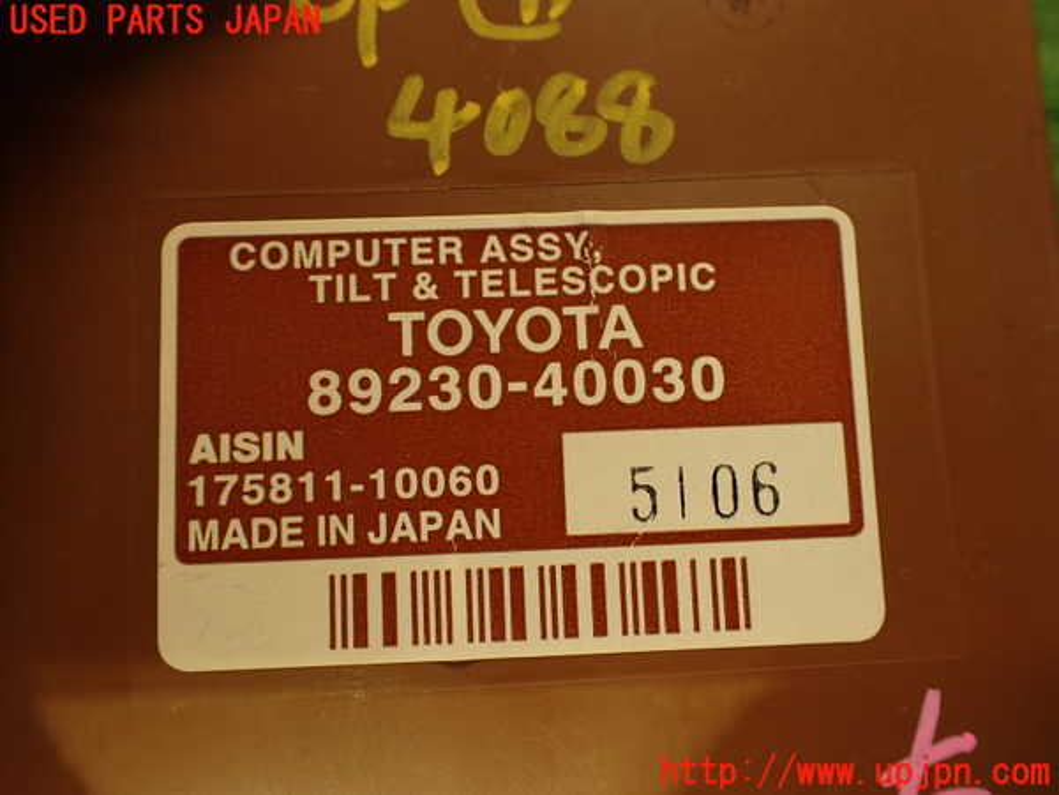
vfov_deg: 46.8
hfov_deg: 60.0
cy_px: 398
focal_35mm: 30
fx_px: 918
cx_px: 530
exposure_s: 1/40
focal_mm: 5.4
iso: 200
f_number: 2.3
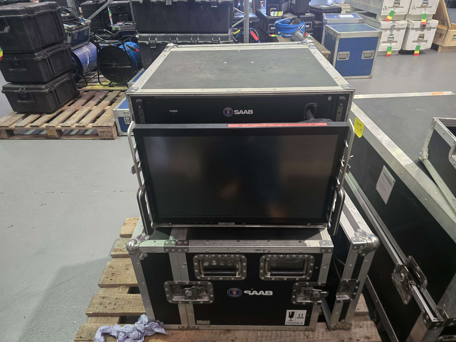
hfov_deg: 73.9
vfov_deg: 58.9
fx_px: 303
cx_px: 228
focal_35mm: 23
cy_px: 171
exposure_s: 1/40.1
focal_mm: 6.3
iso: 320
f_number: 1.7
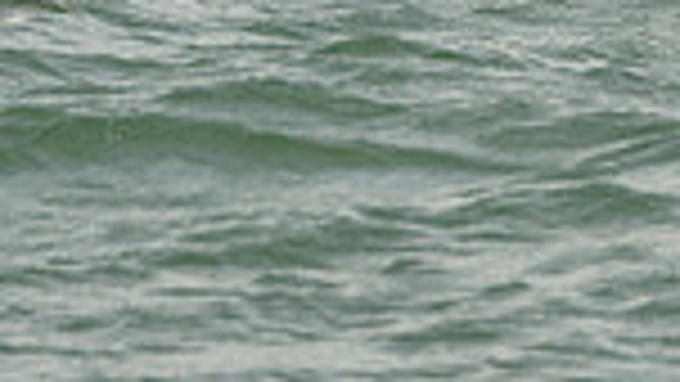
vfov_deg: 1.5
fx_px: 14553
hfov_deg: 2.7
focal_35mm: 807
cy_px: -285
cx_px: 477
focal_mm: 200
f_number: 11
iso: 320
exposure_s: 1/800
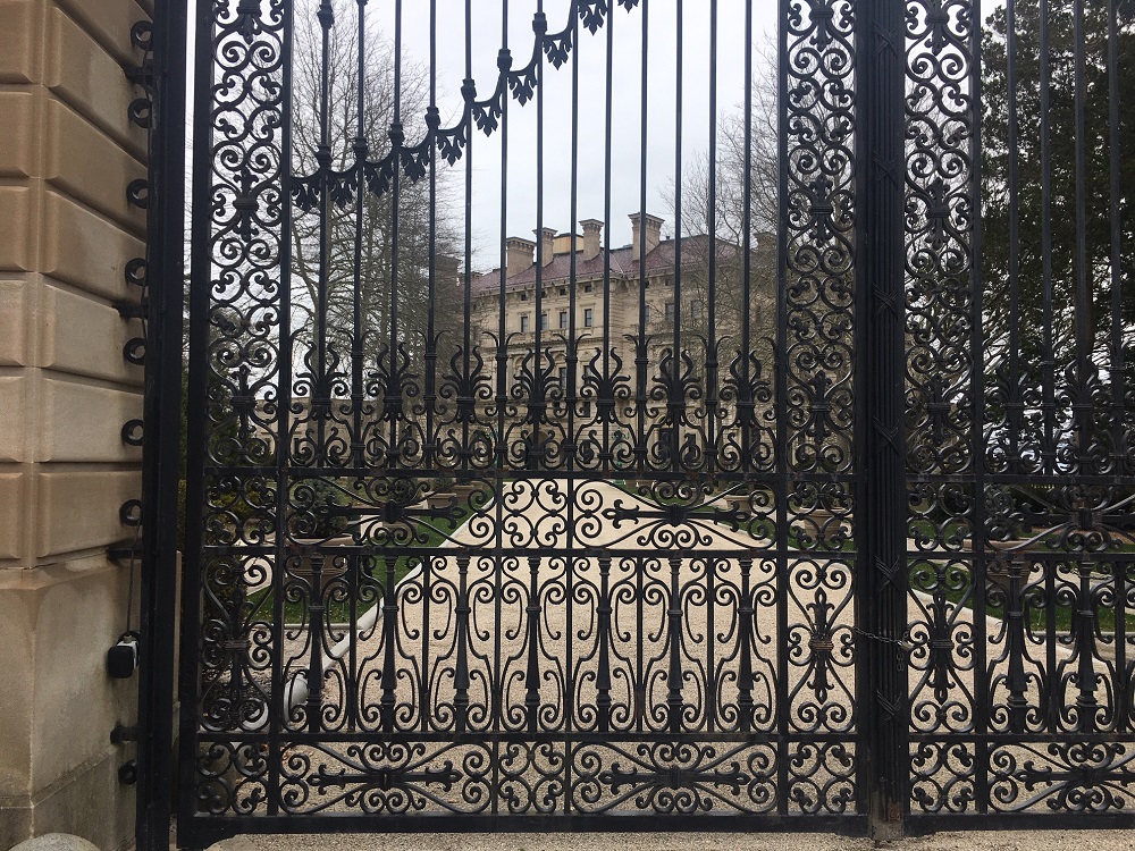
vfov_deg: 48.2
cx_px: 568
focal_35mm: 29
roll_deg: -1.6
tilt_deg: +0.6
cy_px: 426
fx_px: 951
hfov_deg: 61.7
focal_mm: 4.15
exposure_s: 1/801
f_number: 2.2
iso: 25
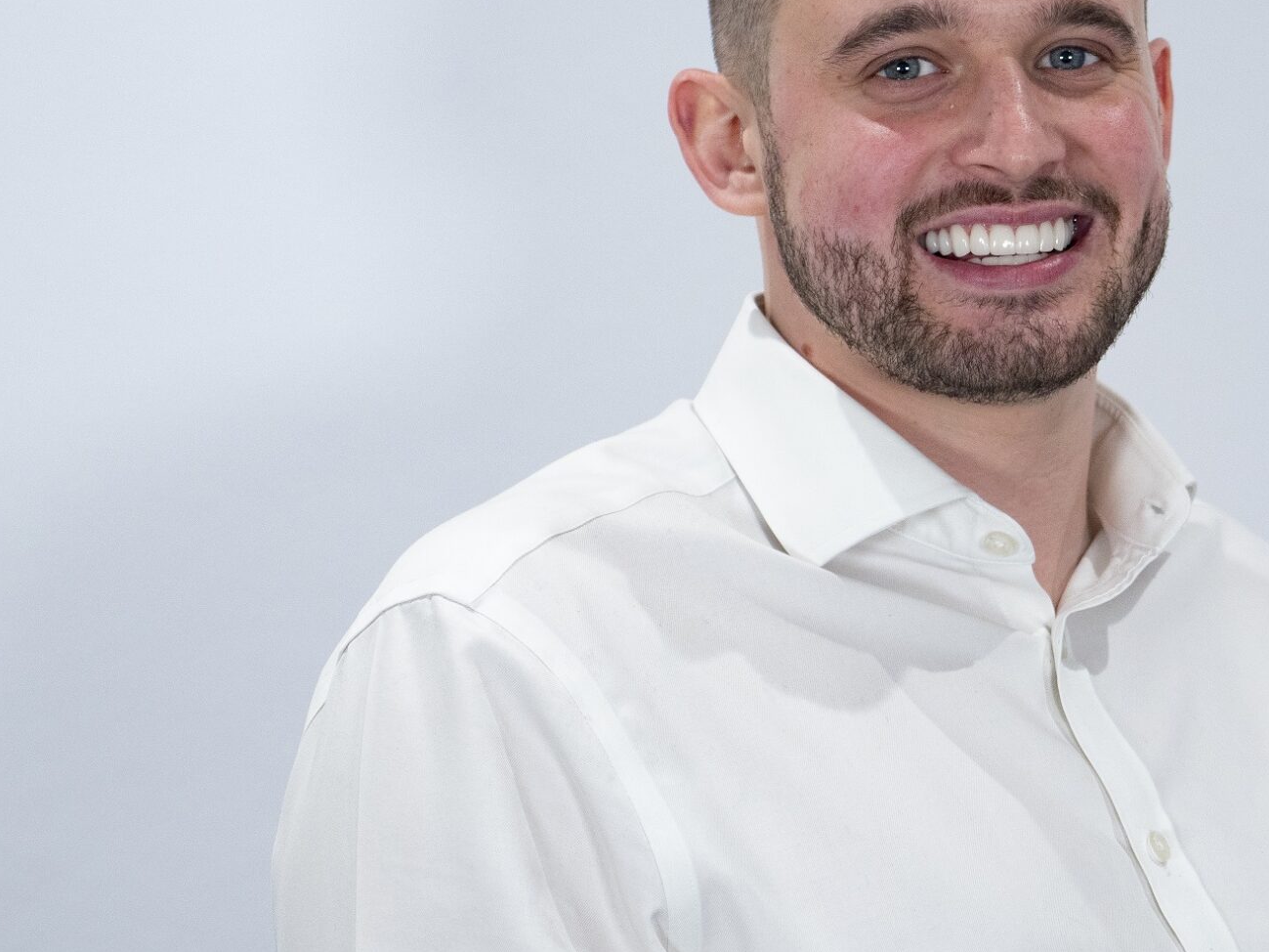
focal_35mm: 138
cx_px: 1051
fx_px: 5059
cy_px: 290
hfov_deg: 14.2
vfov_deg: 10.7
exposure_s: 1/125
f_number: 2.8
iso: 400
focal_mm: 35
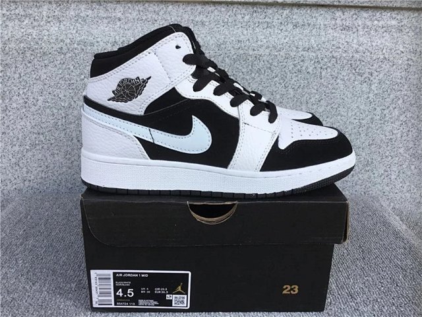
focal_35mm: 31
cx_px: 211
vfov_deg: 45.4
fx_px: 378
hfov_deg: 58.4
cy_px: 158
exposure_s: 1/509
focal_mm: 3.3
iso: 25
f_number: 2.4
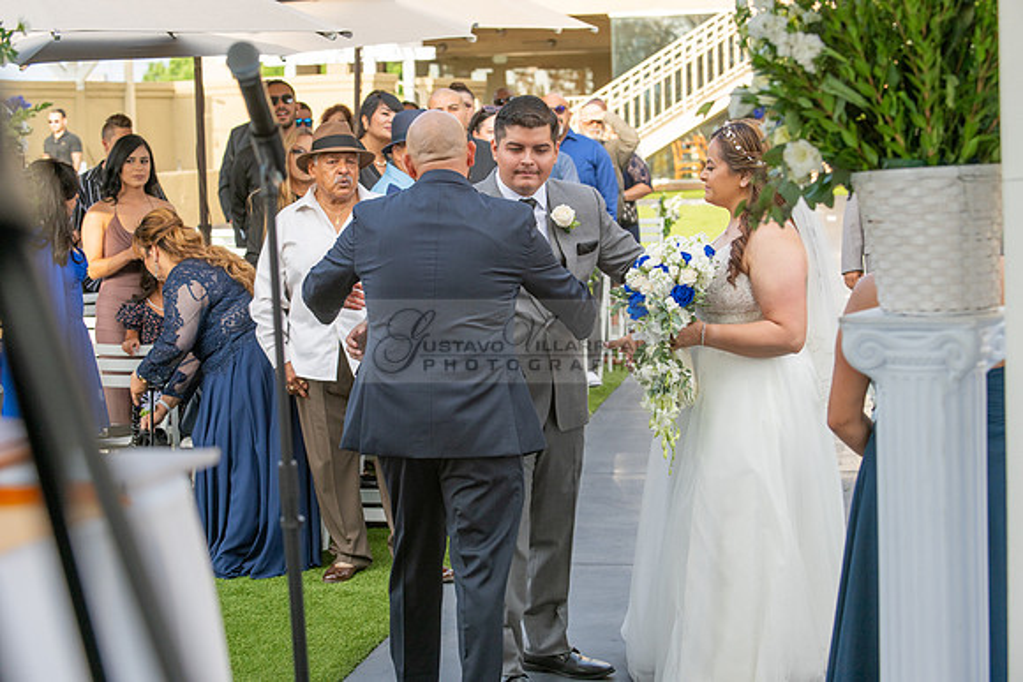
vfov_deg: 19.5
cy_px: 341
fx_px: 1990
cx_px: 512
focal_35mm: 70
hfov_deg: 28.8
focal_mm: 70
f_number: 2.8
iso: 400
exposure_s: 1/800
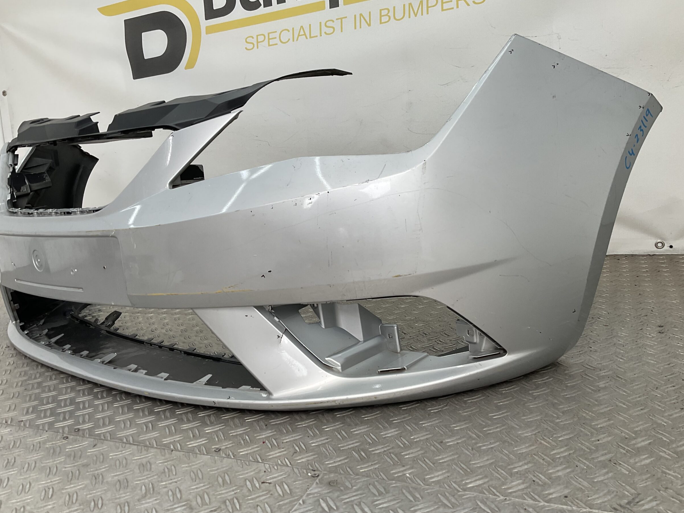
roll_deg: +5.8
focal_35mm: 31
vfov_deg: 45.4
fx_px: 613
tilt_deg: -10.9
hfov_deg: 58.3
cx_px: 333
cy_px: 247
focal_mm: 3
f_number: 1.8
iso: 16
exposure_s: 1/186
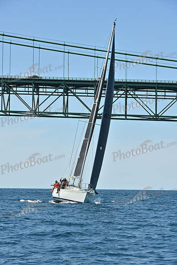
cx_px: 88
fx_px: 921
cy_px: 132
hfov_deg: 11.0
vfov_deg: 16.4
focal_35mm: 125
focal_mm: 125
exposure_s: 1/1000
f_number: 9
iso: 320
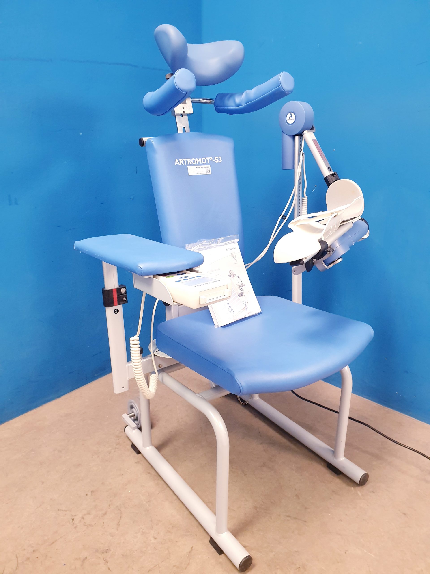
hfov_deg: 53.1
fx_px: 431
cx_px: 215
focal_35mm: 26
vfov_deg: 67.3
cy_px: 287
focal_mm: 4.3
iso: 250
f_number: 2.4
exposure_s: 1/33
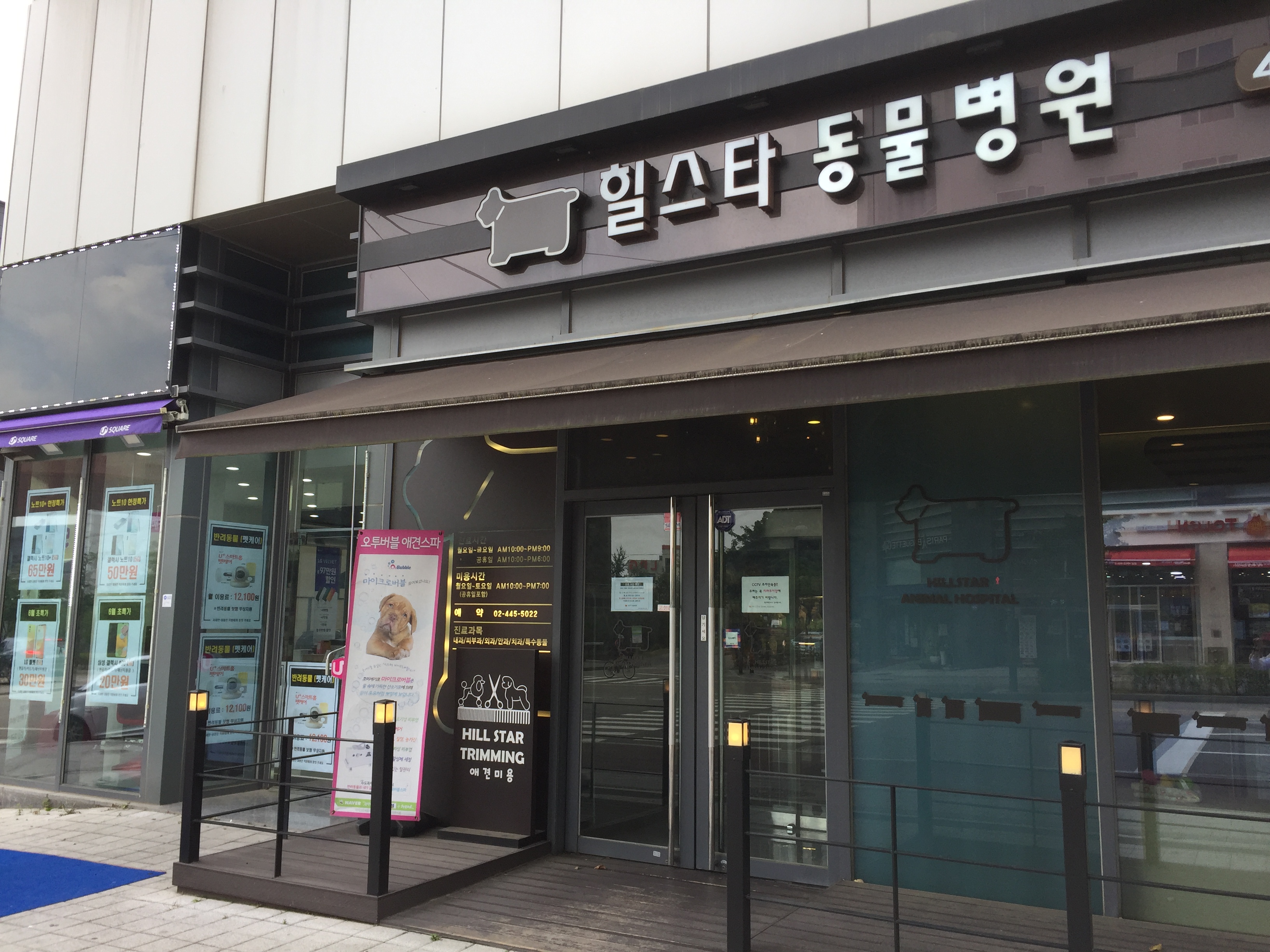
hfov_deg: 61.7
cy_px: 476
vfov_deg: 48.2
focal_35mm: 29
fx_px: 1064
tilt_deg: +6.9
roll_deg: -2.5
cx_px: 635
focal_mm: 4.15
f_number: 2.2
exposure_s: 1/370
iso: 32
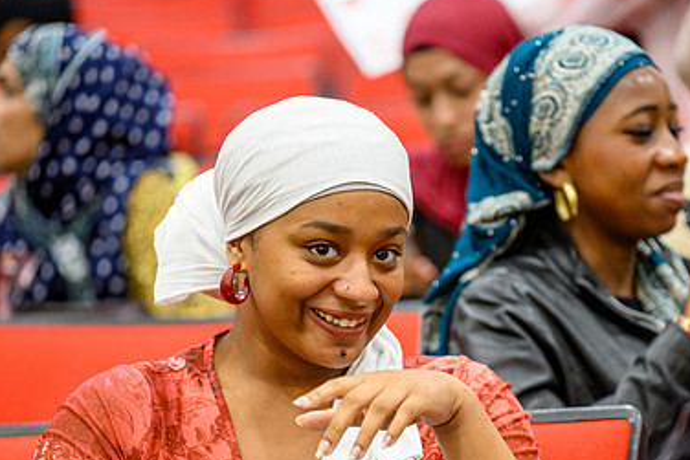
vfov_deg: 5.8
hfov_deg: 8.7
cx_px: 409
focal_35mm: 236
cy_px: 327
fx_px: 4525
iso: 4000
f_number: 2.8
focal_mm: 150
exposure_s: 1/200
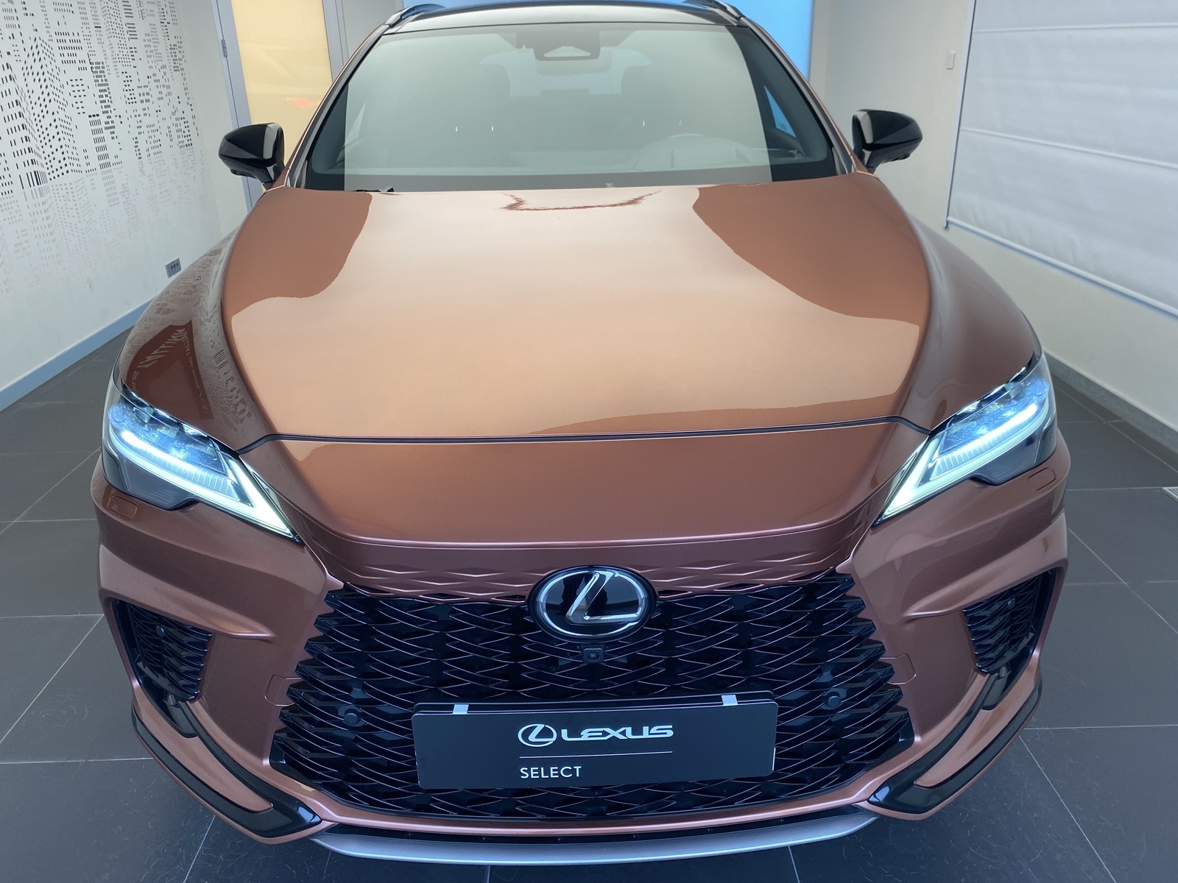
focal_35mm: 26
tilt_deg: -23.7
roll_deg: +2.3
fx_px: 885
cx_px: 589
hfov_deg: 67.3
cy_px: 442
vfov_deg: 53.1
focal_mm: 4.25
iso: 100
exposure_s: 1/122
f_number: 1.8
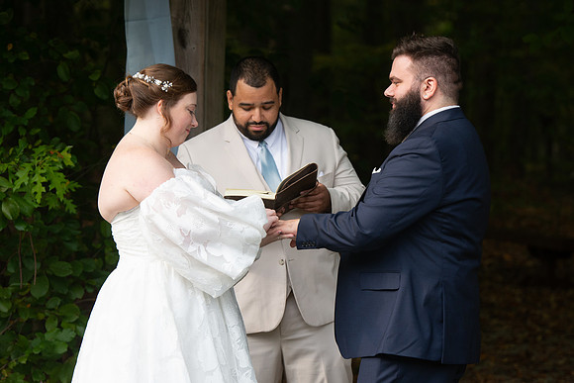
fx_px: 2452
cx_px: 326
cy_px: 214
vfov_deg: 8.9
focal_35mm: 154
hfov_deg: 13.3
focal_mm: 135
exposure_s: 1/800
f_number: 4.5
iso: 640
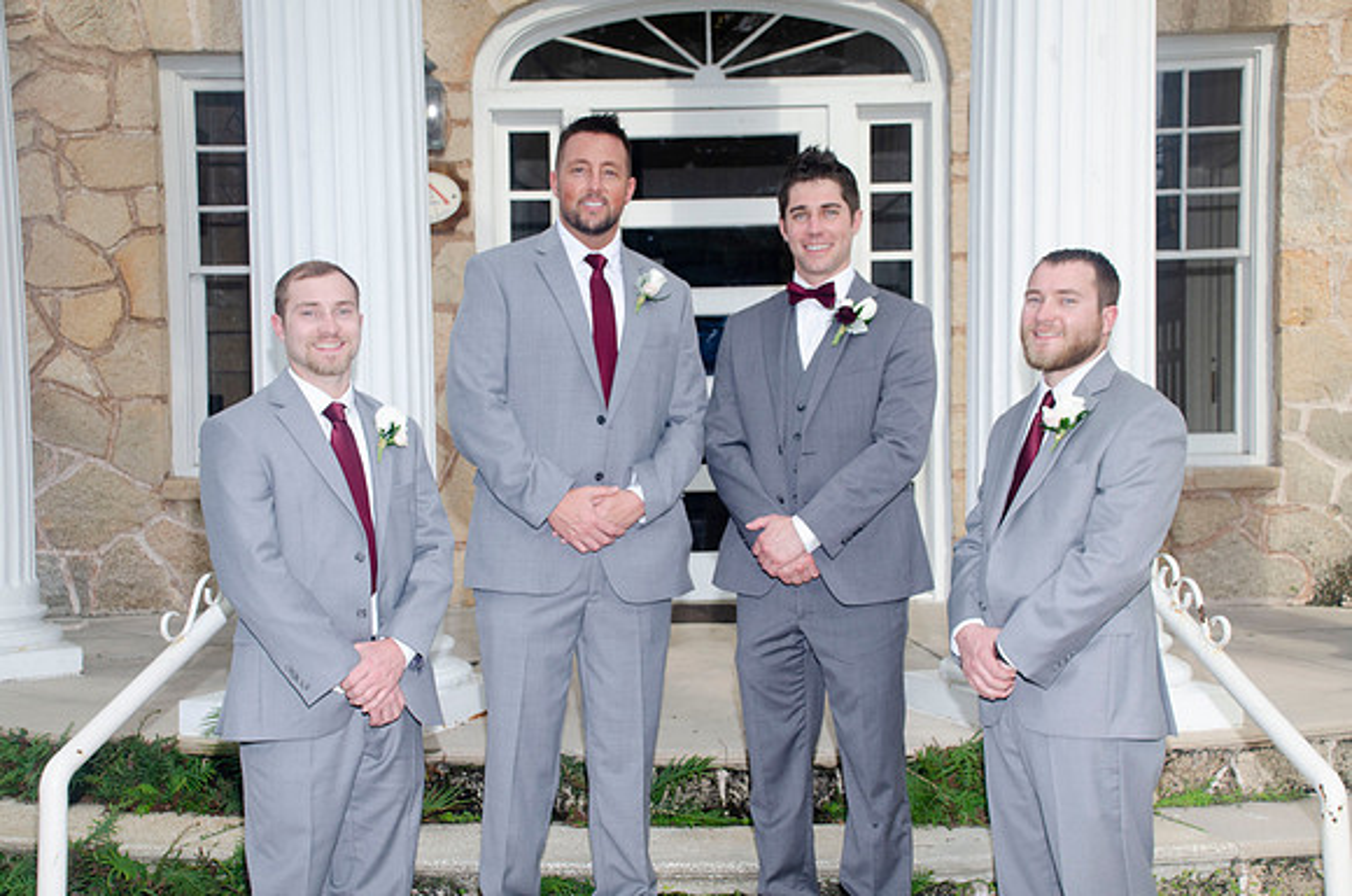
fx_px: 1799
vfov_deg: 27.9
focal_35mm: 48
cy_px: 448
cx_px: 676
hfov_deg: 41.2
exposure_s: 1/250
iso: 100
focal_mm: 32
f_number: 7.1
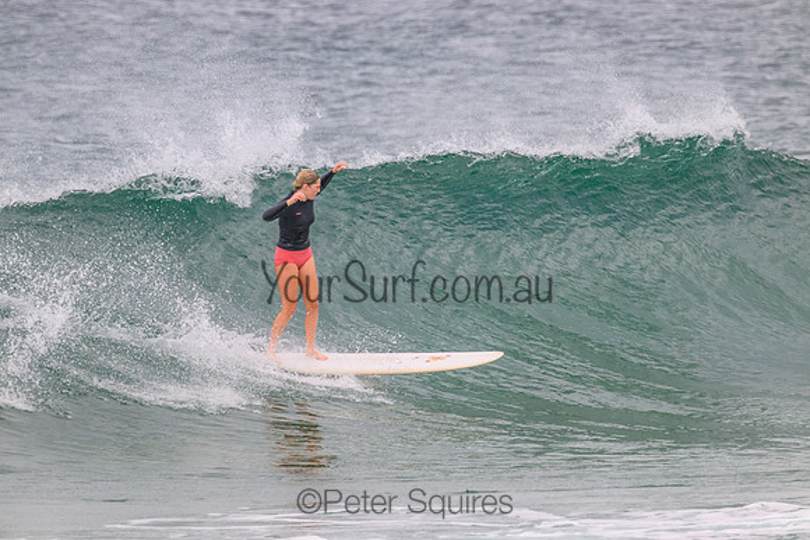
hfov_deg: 2.6
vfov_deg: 1.7
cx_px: 405
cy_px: 270
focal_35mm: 800
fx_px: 18003
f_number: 11
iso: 2000
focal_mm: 800
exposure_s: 1/2000
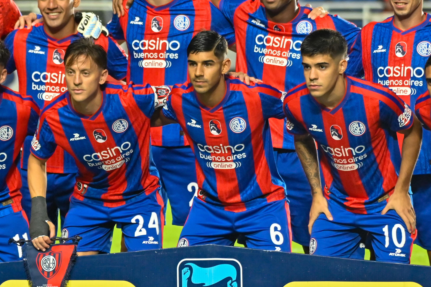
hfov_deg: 4.9
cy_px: 116
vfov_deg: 3.3
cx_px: 212
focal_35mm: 421
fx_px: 5037
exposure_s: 1/500
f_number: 5.6
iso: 4000
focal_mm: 200
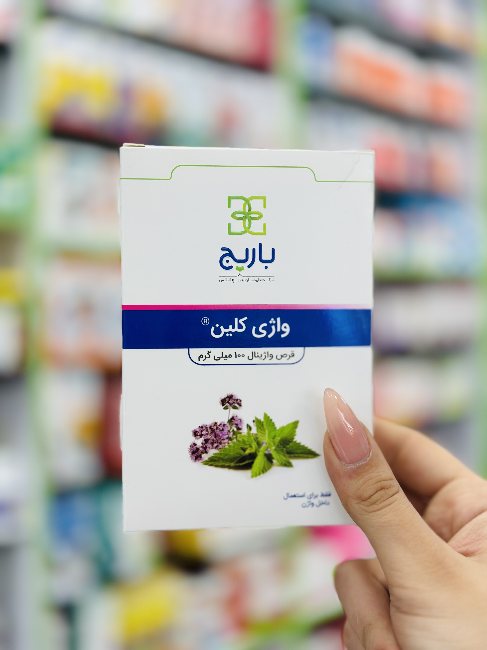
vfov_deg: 39.7
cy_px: 325
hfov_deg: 30.3
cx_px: 244
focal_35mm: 48
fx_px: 900
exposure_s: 1/100
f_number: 1.78
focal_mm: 6.86
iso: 80
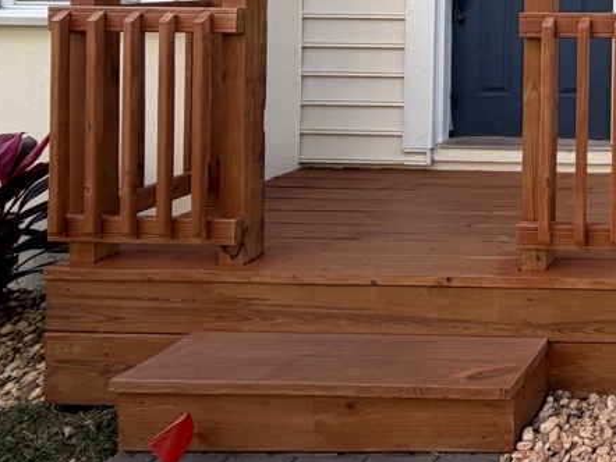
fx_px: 677
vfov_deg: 33.8
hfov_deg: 34.3
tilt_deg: +0.8
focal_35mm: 38
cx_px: 806
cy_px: -21
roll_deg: +0.0
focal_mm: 2.22
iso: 40
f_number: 2.2
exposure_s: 1/151
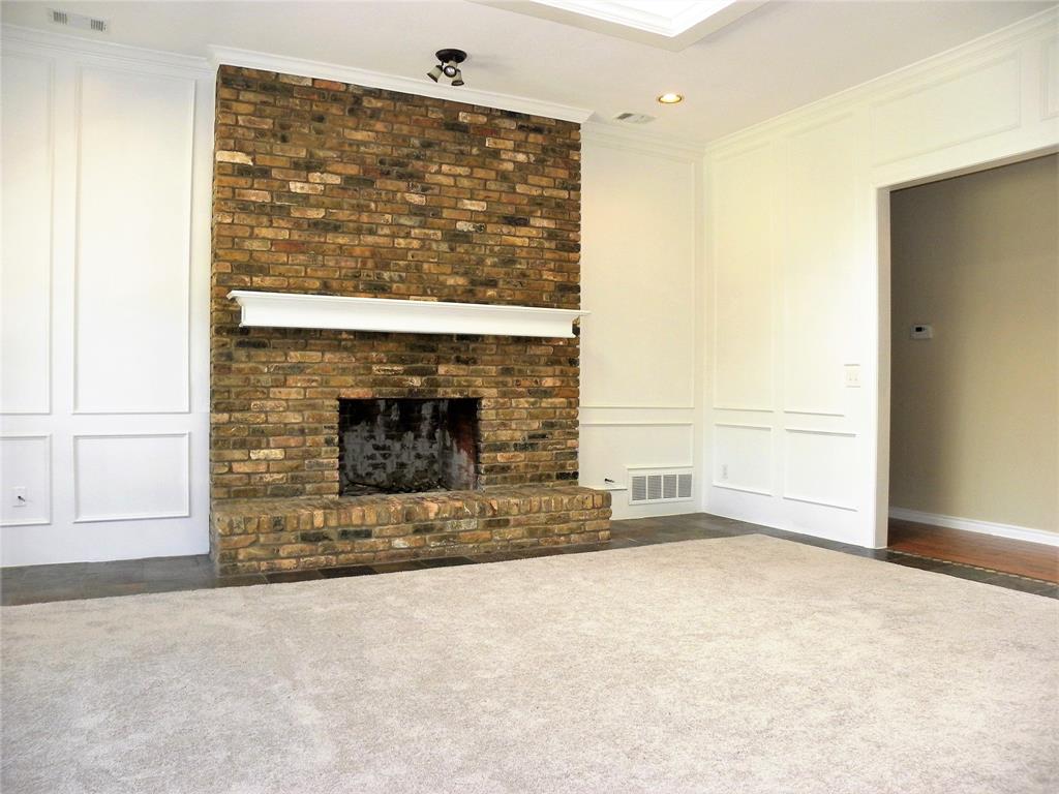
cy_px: 397
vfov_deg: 53.1
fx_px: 795
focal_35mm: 26
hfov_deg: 67.3
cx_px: 530
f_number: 2.8
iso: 214
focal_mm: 4.6
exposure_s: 1/72.5
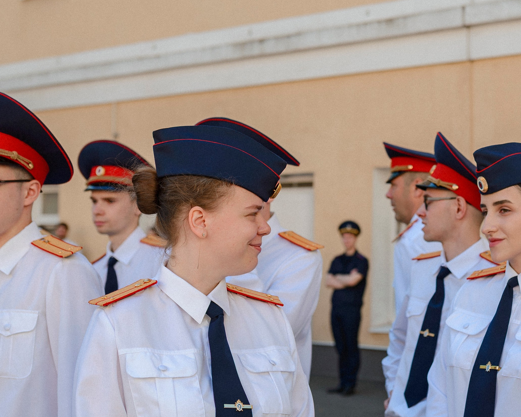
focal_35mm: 65
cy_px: 237
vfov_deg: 23.5
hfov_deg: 28.4
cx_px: 436
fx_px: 1002
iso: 100
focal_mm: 35
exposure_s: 1/640
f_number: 3.2
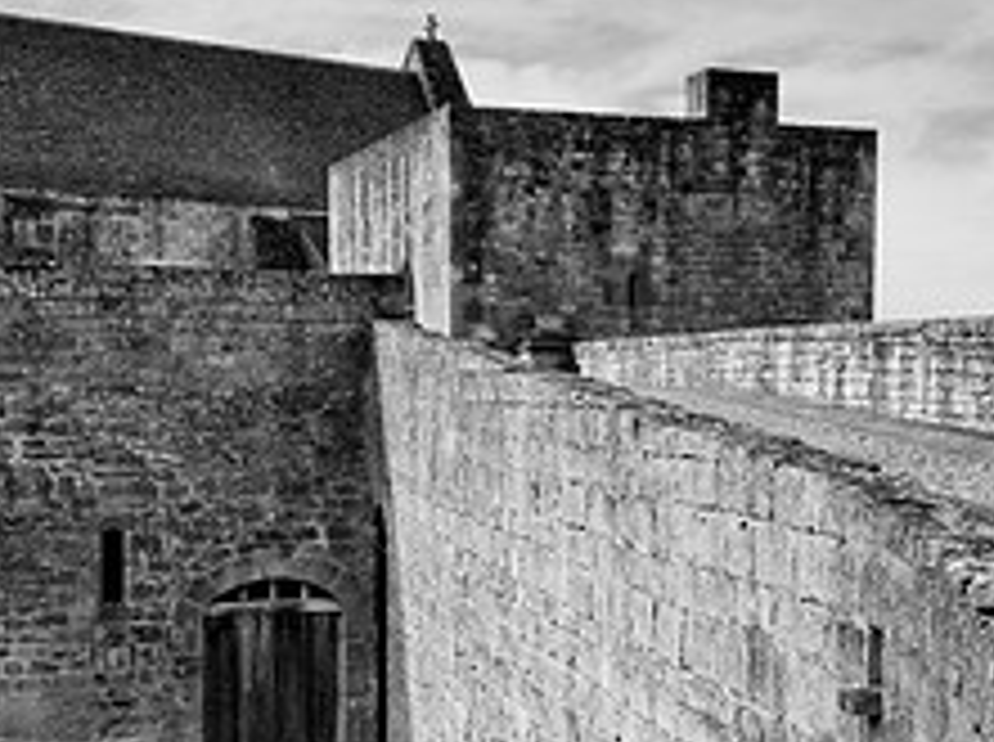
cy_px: 470
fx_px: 1519
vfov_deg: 27.3
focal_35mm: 53
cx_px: 508
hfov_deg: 36.2
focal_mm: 14
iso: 200
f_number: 8
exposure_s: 1/250
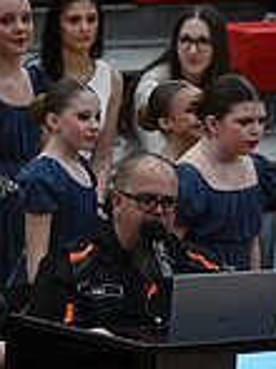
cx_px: 705
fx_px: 8081
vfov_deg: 2.6
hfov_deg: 1.9
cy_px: 217
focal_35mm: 759
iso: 4000
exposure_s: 1/400
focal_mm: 200
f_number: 4
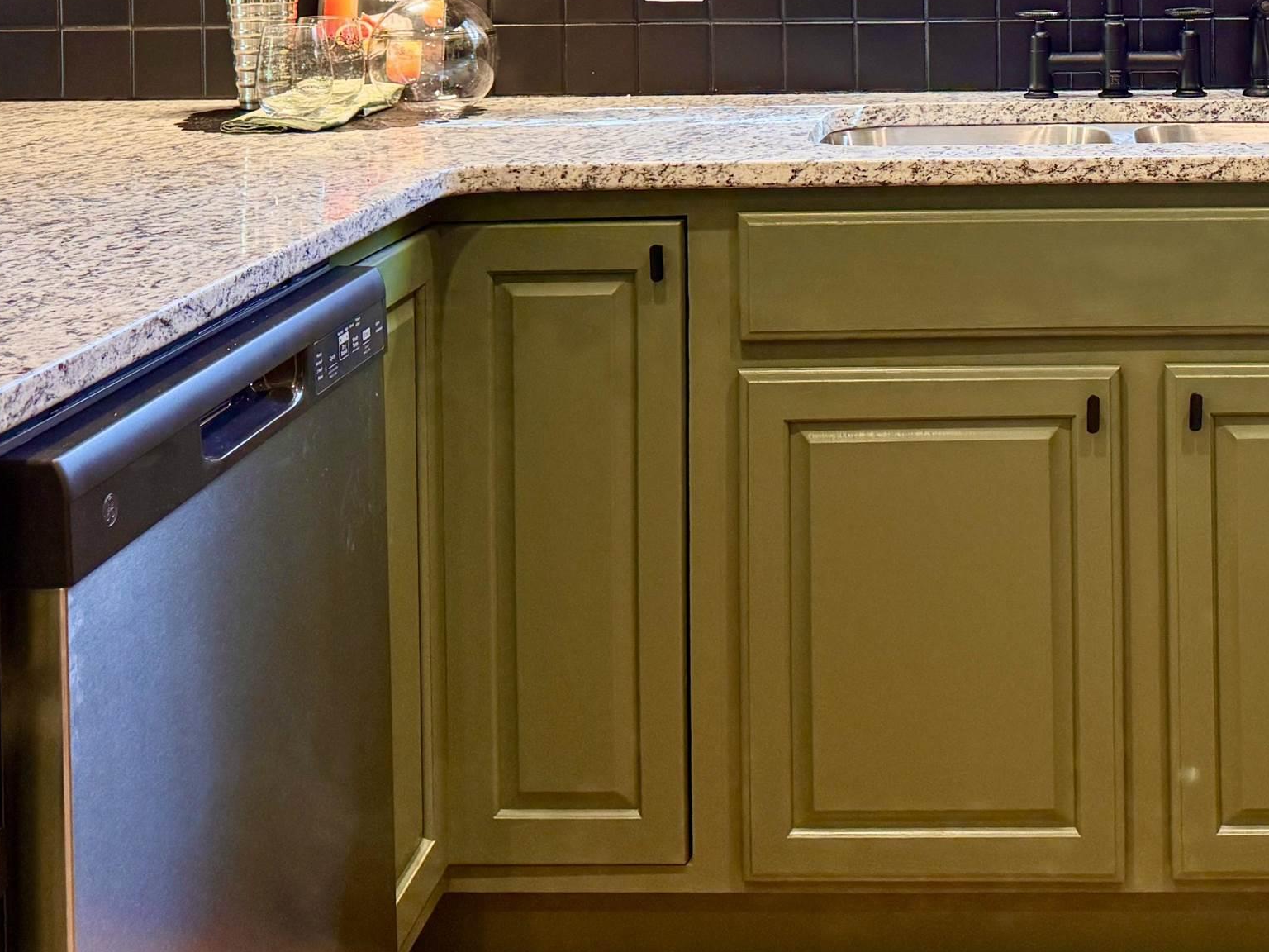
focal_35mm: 48
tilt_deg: -4.5
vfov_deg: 28.5
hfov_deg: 37.1
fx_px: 1760
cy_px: 15
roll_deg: +0.6
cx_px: 1138
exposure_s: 1/120
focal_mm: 6.76
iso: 160
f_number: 1.78
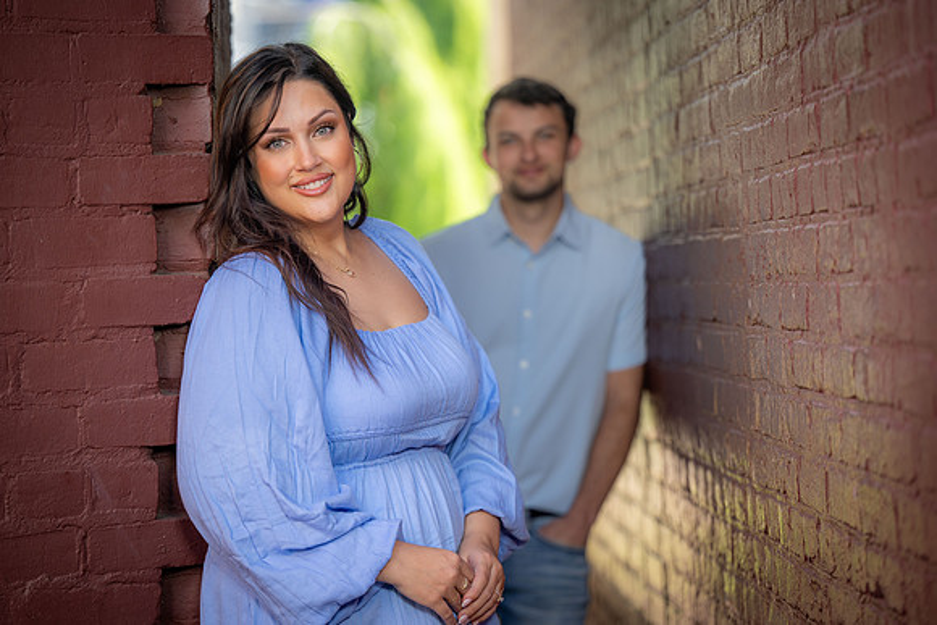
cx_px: 468
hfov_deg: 20.0
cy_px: 312
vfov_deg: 13.4
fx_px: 2655
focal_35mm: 102
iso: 100
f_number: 2.8
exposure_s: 1/160
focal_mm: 102
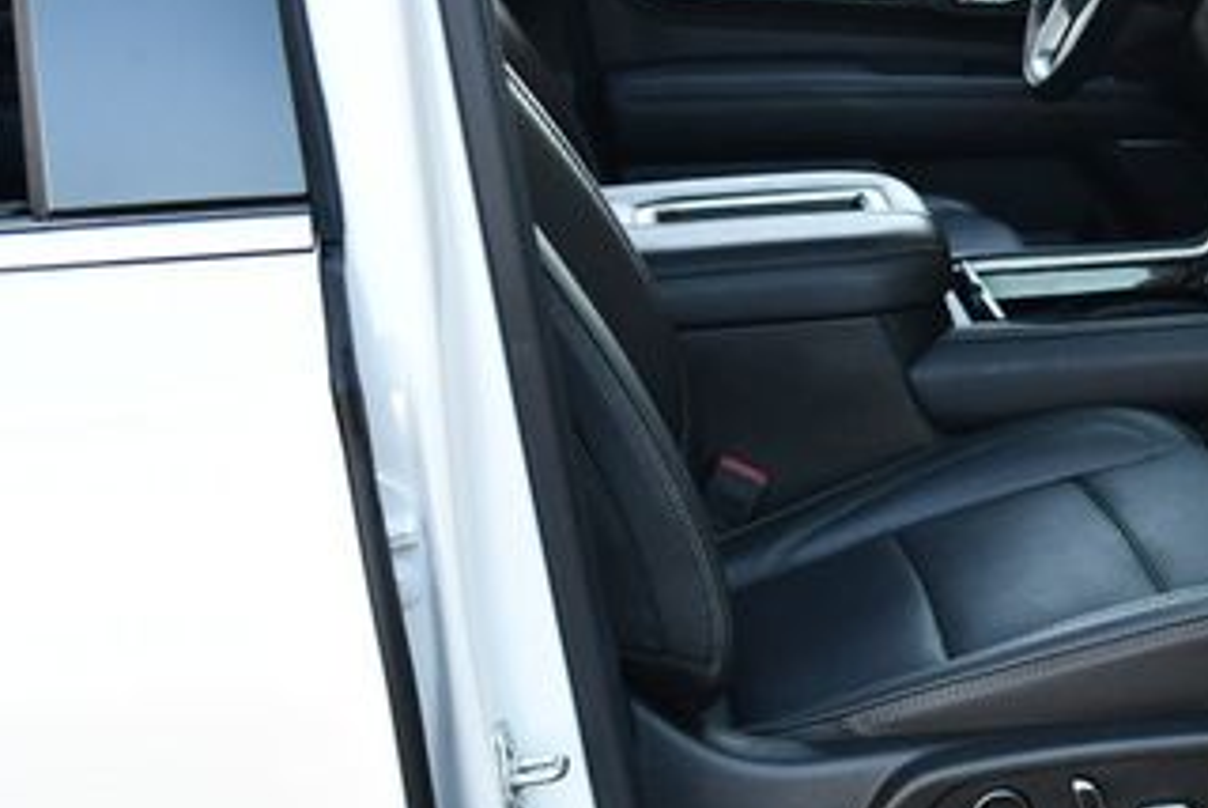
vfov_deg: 19.0
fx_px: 2418
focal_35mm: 72
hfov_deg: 26.7
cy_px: 457
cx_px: 1174
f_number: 3.5
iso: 560
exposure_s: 1/250
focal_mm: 18
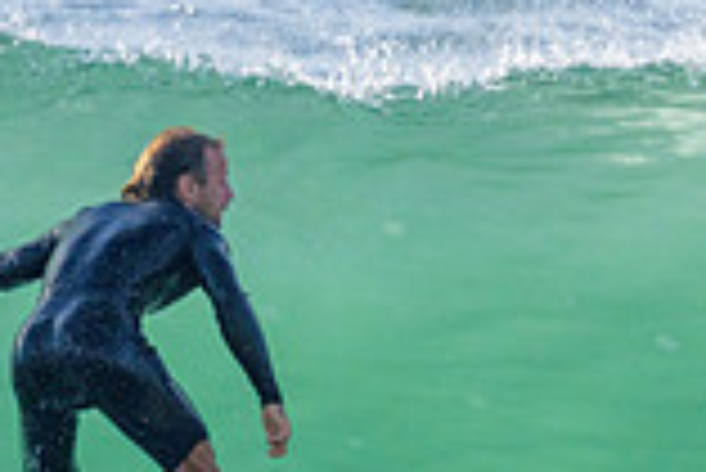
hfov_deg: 0.7
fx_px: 58003
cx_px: 382
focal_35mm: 2955
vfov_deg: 0.5
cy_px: 708
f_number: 11
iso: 1800
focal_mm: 800
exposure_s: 1/2000
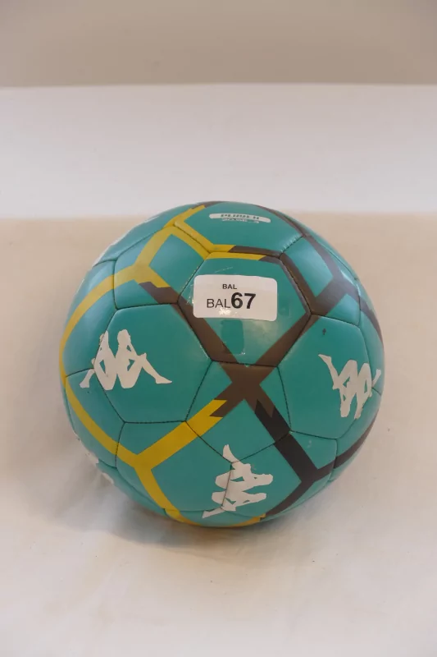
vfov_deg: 14.8
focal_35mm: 139
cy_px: 328
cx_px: 218
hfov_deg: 9.9
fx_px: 2532
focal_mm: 50.69
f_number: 3.9
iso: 640
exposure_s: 1/80
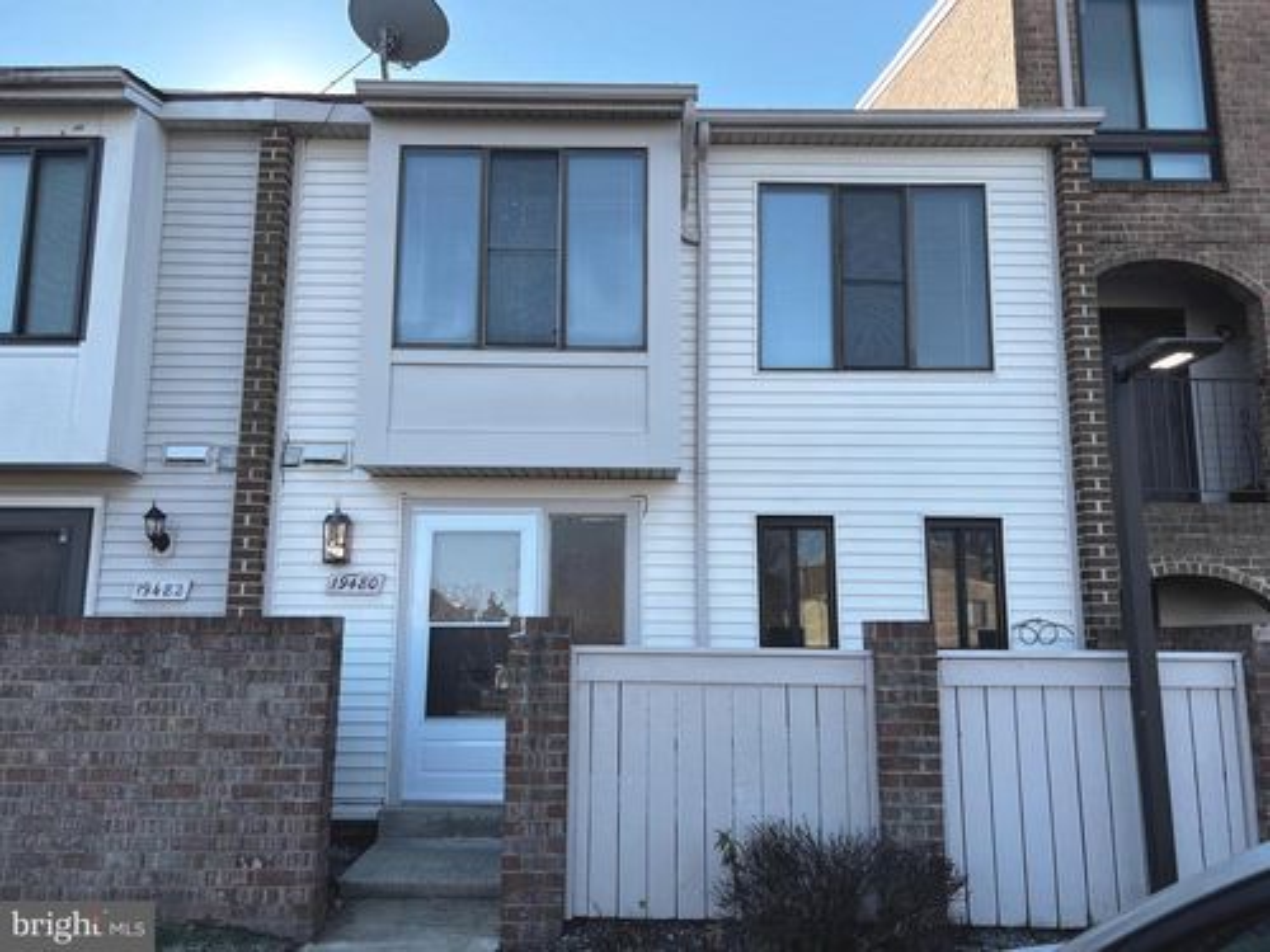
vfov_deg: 53.1
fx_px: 954
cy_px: 476
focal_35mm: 26
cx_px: 635
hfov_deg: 67.3
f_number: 1.5
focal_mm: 5.7
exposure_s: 1/1079
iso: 50
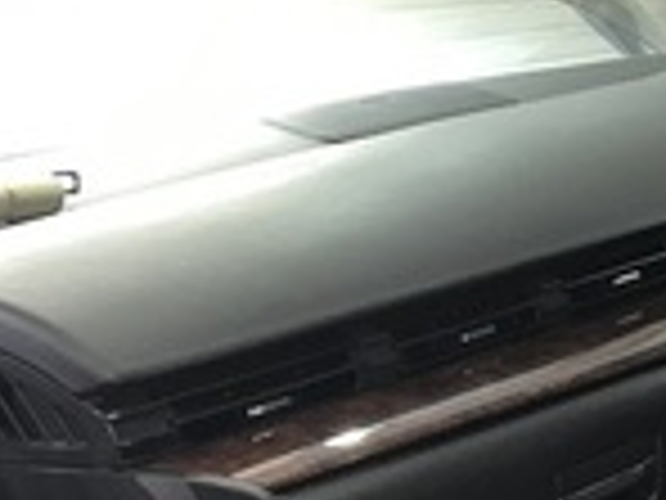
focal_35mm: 85
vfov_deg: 16.8
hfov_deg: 20.9
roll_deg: +2.7
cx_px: 868
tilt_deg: -21.9
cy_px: 556
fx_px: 1635
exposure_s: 1/30
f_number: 1.8
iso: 32
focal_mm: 3.99
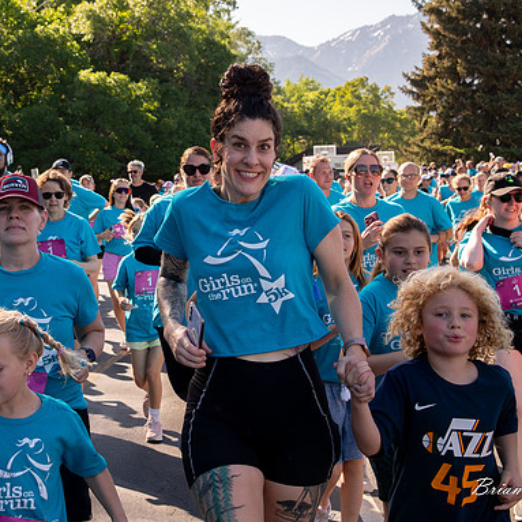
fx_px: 1262
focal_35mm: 74
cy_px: 209
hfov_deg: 23.2
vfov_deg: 23.3
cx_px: 138
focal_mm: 48
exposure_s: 1/1000
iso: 800
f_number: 8
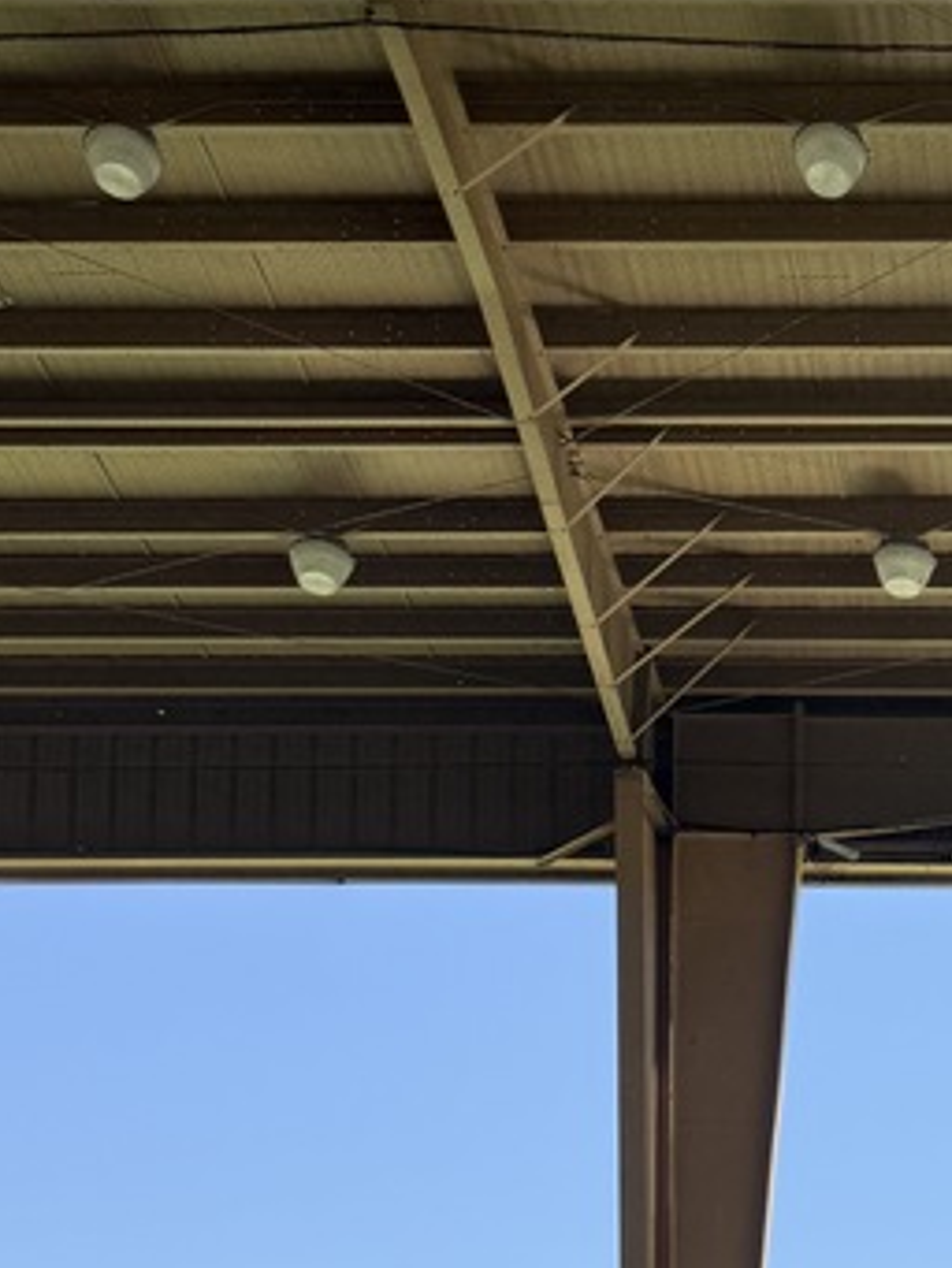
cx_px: 1287
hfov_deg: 18.8
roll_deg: +0.0
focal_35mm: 72
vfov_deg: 24.5
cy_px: 1521
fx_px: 2639
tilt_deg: +6.9
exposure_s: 1/2801
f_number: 1.78
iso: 80
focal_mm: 6.76
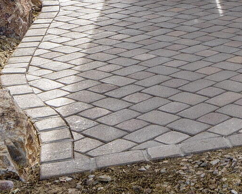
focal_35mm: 98
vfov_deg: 14.2
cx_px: 375
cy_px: -135
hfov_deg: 17.4
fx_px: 702
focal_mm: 19
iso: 100
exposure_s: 1/160
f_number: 9
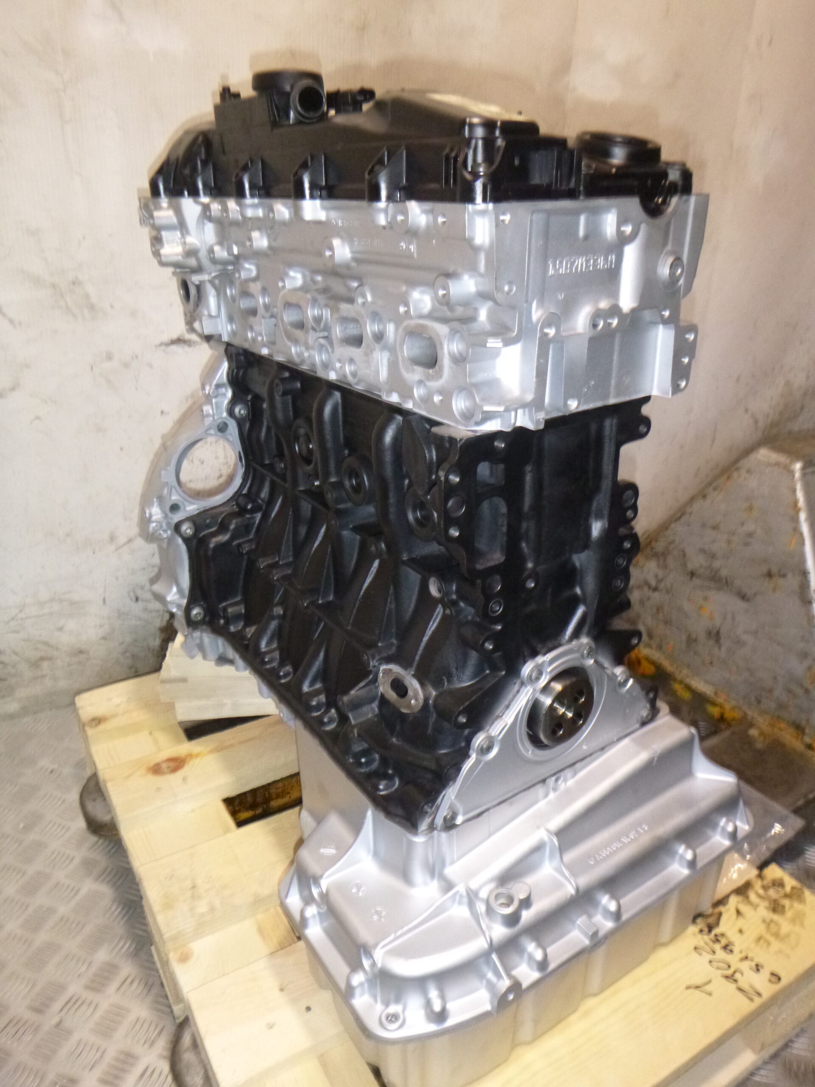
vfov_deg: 69.4
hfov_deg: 54.9
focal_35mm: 25
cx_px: 408
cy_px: 544
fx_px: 785
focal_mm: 4.5
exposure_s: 1/60
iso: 400
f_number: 3.9
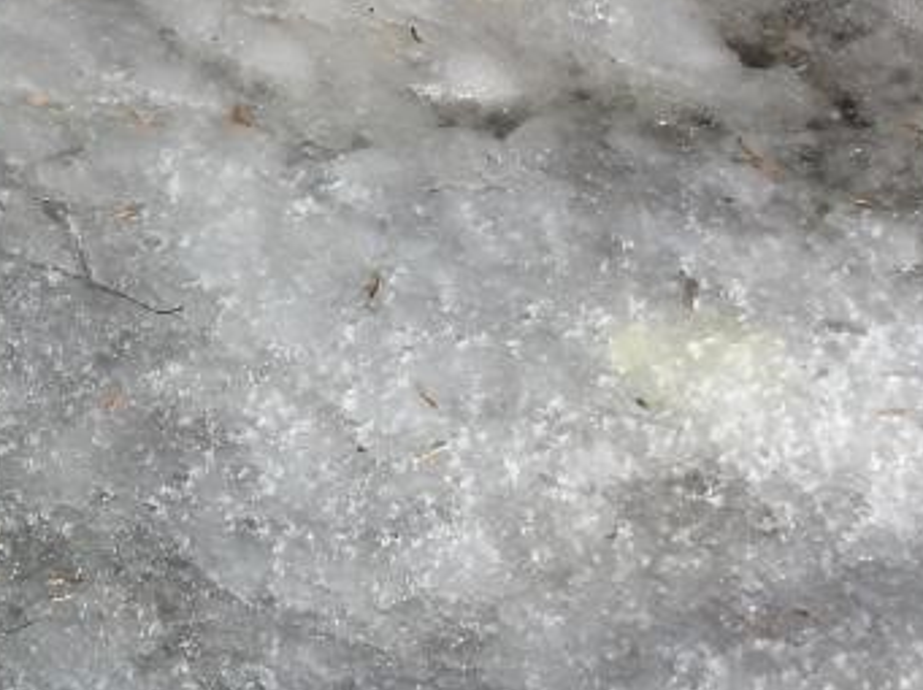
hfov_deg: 16.3
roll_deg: -6.1
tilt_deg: -44.5
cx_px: -514
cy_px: 452
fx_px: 2903
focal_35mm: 109
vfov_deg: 13.5
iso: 25
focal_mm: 4.15
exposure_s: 1/2198
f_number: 2.2
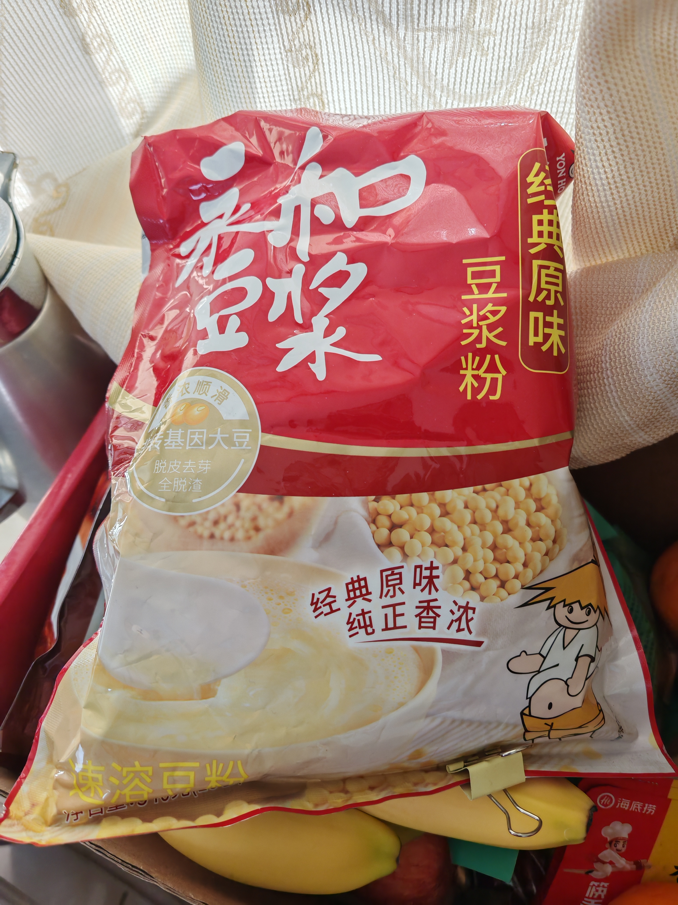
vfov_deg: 65.3
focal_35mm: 27
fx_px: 705
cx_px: 339
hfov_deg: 51.4
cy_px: 452
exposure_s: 1/100
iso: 80
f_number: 1.9
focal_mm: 6.67
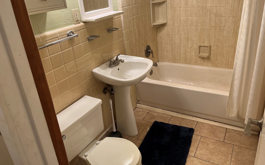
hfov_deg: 66.5
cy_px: 65
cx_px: 132
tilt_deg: -21.8
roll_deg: +5.5
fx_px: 202
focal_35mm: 28
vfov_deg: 44.3
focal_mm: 5.1
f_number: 1.6
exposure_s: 1/60
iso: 80
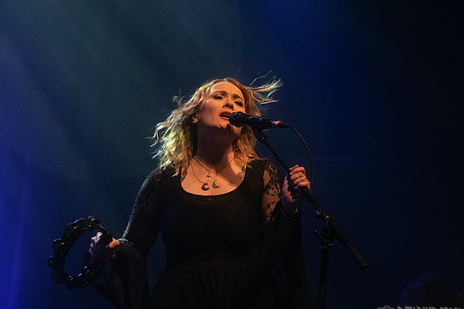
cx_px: 235
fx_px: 1457
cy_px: 163
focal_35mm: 113
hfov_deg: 18.1
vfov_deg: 12.1
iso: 2500
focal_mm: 86
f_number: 3.2
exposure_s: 1/200
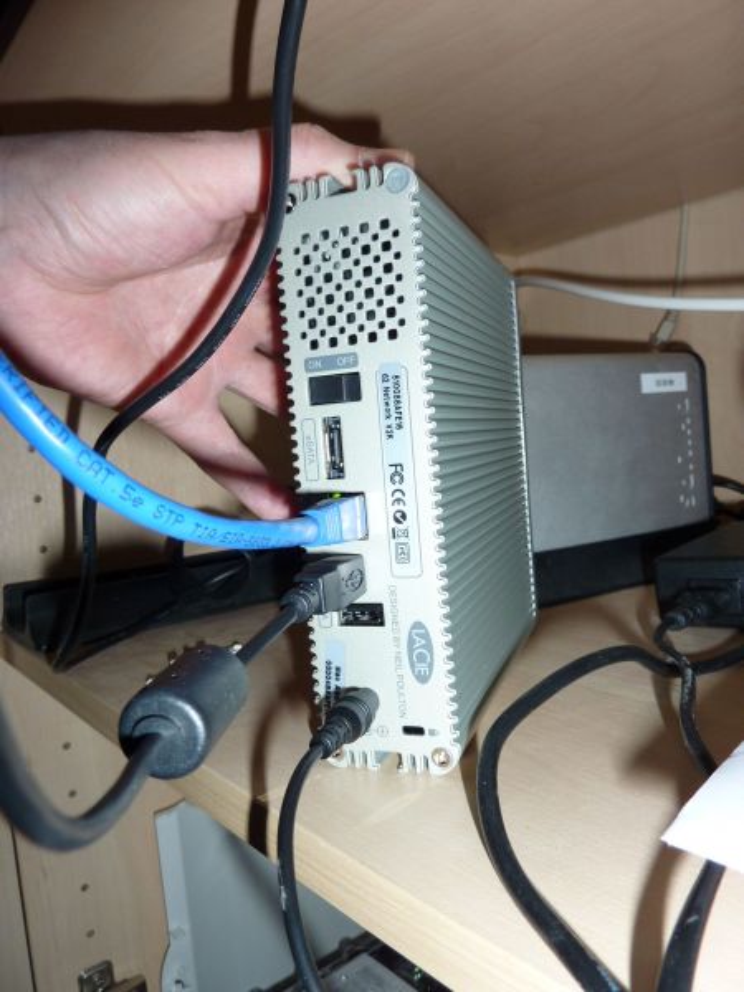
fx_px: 716
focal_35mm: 25
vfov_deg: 69.4
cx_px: 372
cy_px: 496
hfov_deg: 54.9
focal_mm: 4.1
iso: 100
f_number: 3.3
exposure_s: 1/125
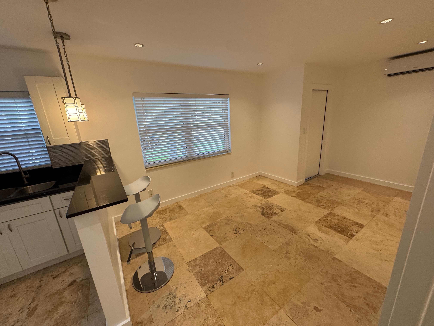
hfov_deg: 102.1
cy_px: 163
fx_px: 176
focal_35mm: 14
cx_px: 217
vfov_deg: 85.7
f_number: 2.2
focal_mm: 2.22
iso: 160
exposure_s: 1/120
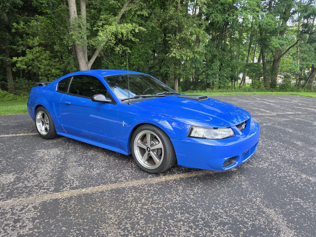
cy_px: 111
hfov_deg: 69.4
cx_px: 165
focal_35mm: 25
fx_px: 228
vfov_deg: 54.8
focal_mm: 6.3
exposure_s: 1/180
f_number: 1.7
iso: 50
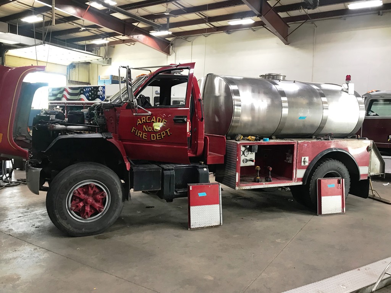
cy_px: 146
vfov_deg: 49.7
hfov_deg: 63.4
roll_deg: -1.4
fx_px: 316
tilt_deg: -5.0
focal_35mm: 28
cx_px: 196
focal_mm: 3.99
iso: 40
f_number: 1.8
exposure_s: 1/20
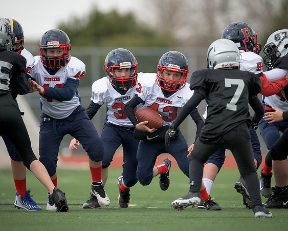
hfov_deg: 2.4
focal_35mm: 791
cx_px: 161
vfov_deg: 2.0
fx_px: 6737
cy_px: 112
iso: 500
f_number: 4
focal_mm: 500
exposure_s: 1/1250
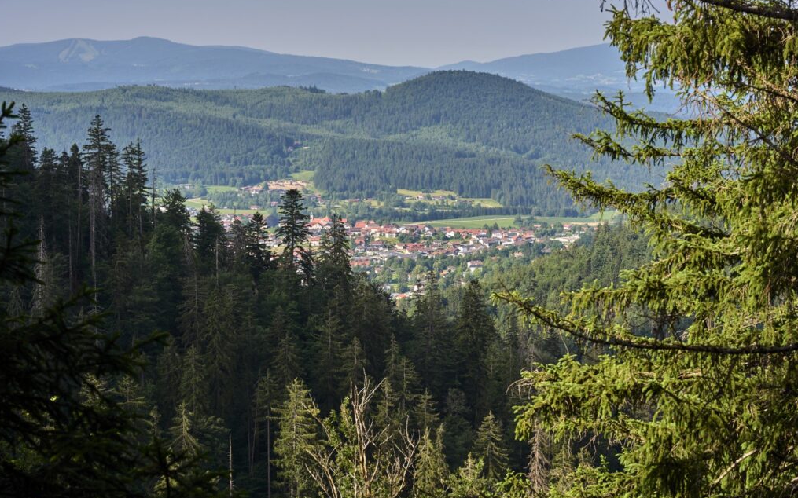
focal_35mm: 72
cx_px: 396
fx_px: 1566
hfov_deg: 28.6
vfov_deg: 18.1
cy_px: 256
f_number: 8
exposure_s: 1/400
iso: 200
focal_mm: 70
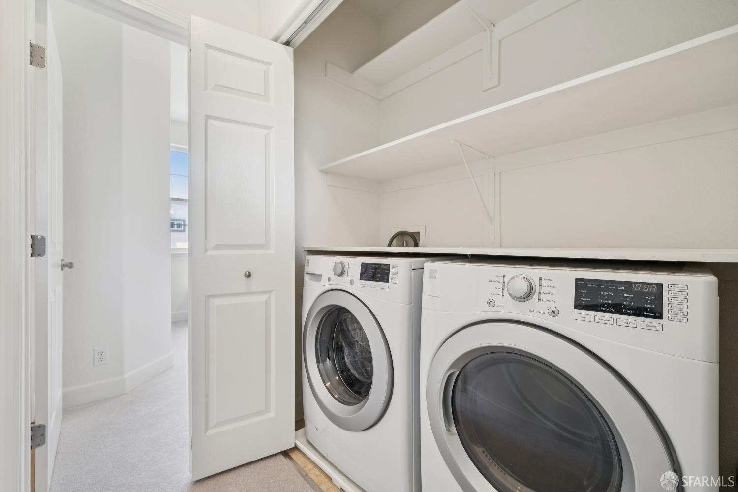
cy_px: 246
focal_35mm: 14
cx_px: 369
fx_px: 287
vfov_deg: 81.2
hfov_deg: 104.3
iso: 100
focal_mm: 14
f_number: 8
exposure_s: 1/3.33
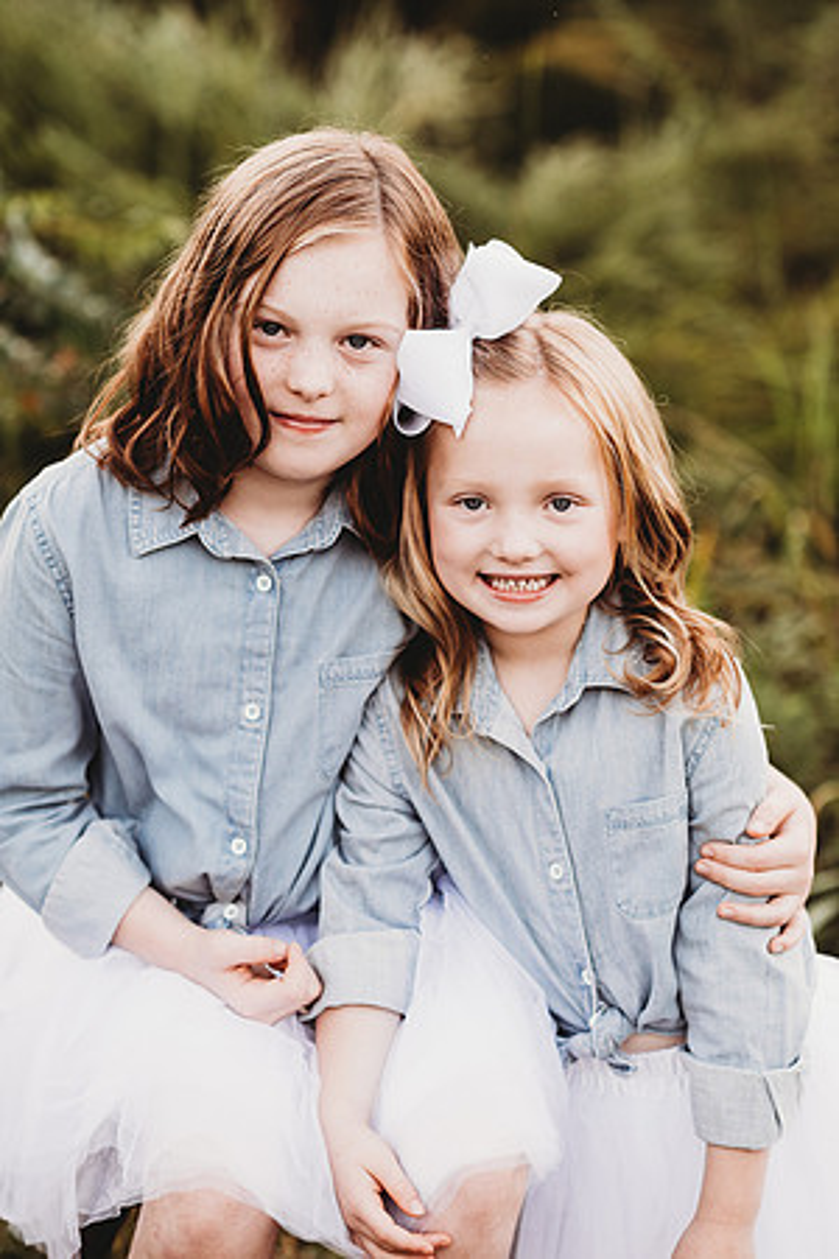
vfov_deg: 23.9
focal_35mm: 85
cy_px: 630
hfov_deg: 16.1
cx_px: 420
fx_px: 2971
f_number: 2.2
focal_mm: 85
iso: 125
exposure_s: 1/200
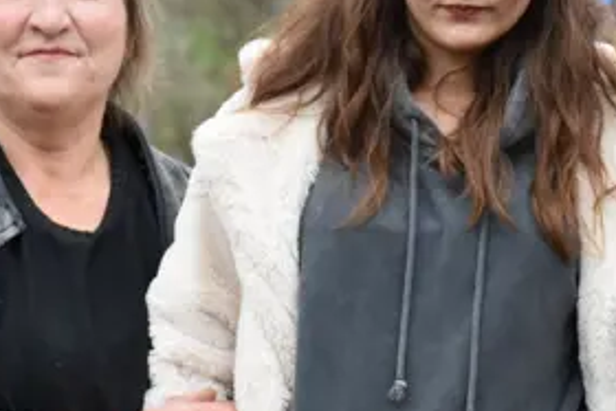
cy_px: 333
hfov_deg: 5.1
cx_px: 482
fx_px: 6857
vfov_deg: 3.4
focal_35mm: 401
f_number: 7.1
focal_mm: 85
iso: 1000
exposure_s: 1/200
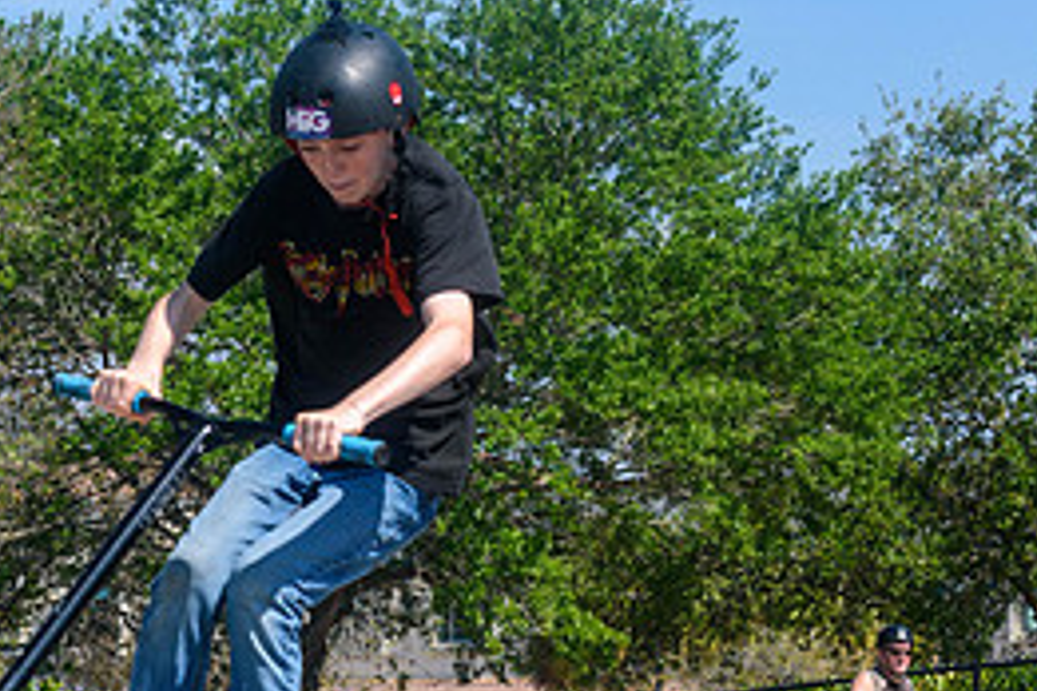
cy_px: 657
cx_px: 310
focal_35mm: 160
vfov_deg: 8.5
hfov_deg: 12.8
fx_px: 4609
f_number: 10
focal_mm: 48
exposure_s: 1/400
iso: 200
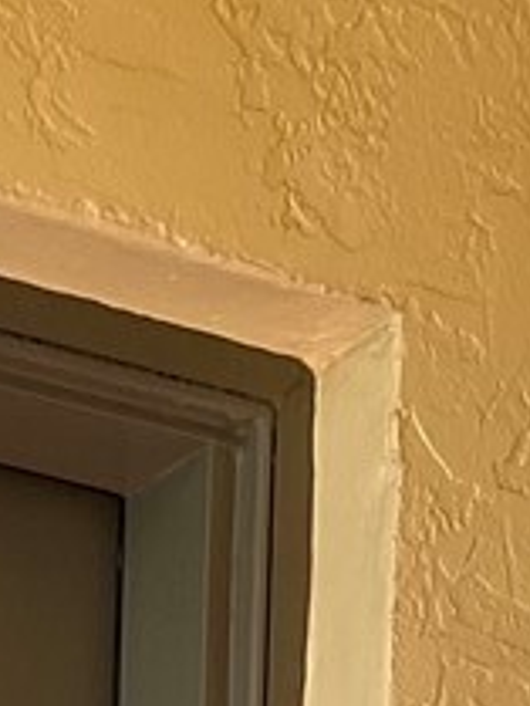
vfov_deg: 7.7
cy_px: 2554
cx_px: -368
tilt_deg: -6.4
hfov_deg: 7.3
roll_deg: -0.2
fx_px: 4058
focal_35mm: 199
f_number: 1.5
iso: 50
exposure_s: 1/383
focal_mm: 5.7
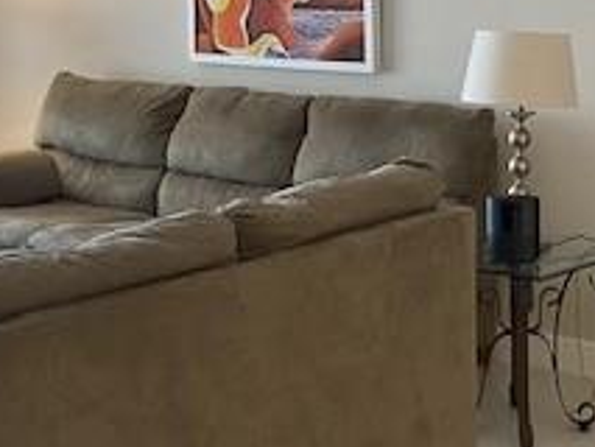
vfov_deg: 18.7
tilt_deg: -5.1
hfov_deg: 24.8
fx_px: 1341
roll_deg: -0.8
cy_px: 89
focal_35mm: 78
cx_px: 427
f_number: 1.8
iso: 200
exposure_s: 1/60
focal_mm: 4.25
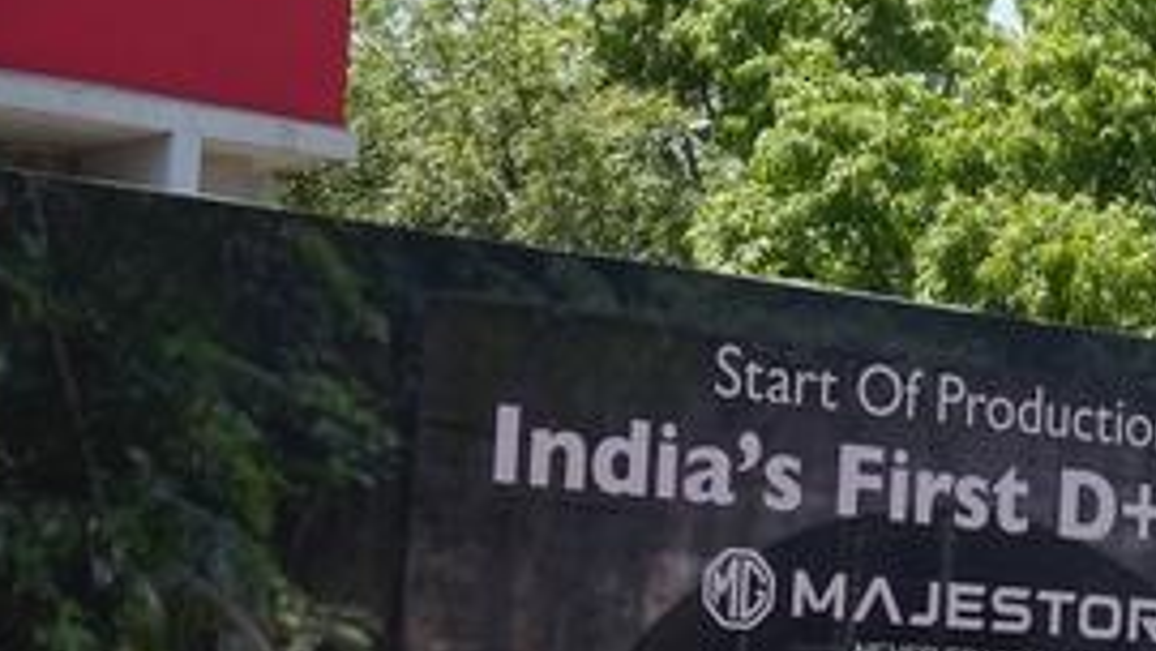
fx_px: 4108
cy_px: 617
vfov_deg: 9.0
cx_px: 2273
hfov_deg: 13.7
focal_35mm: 134
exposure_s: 1/125
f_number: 13
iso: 400
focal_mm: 20
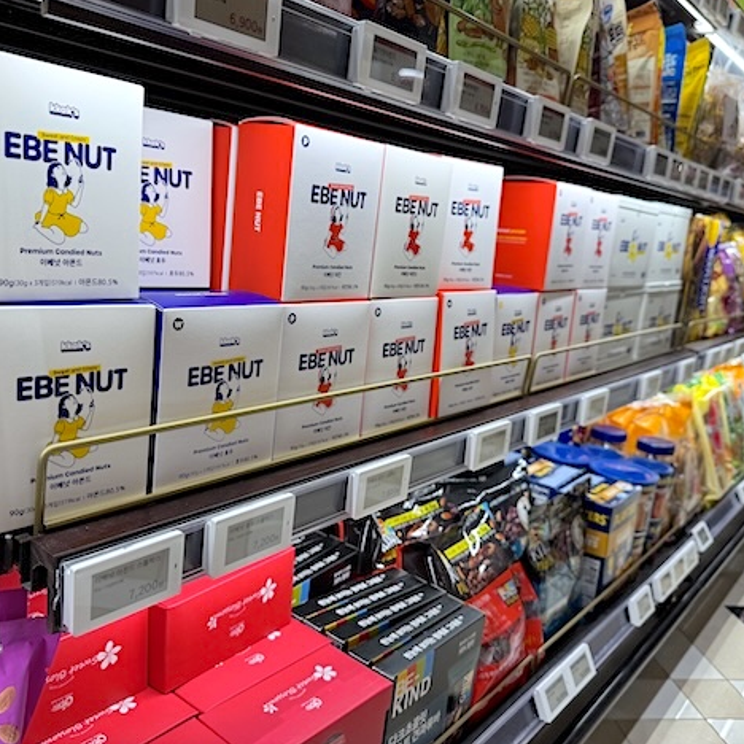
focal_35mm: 29
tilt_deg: -12.3
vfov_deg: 55.6
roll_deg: -4.7
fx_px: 705
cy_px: 366
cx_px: 353
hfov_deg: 55.6
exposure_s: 1/120
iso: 64
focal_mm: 6.76
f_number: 1.78
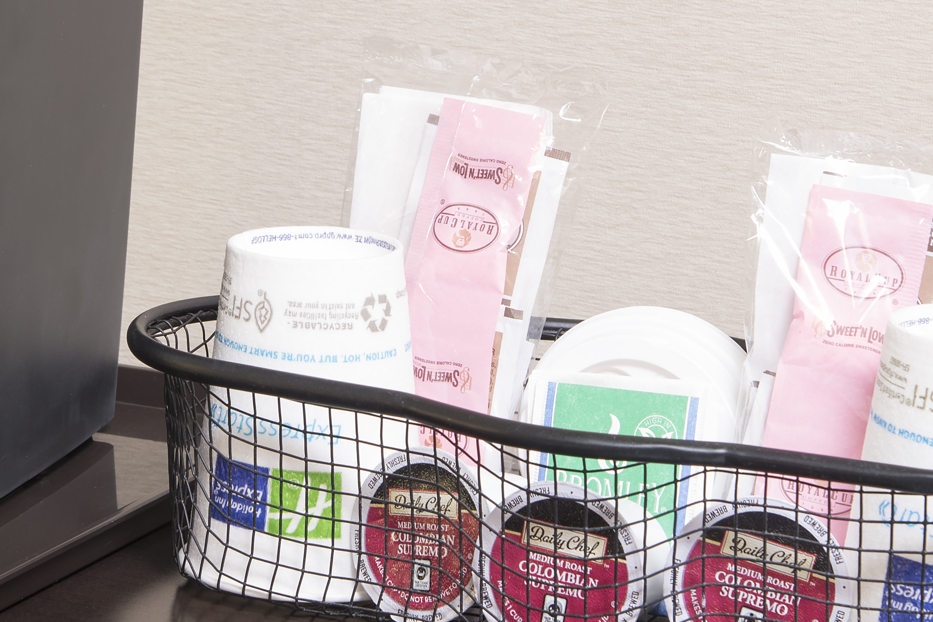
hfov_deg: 11.8
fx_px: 4484
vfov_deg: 7.9
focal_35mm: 173
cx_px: 145
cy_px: -21
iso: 100
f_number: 10
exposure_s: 6
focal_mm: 66
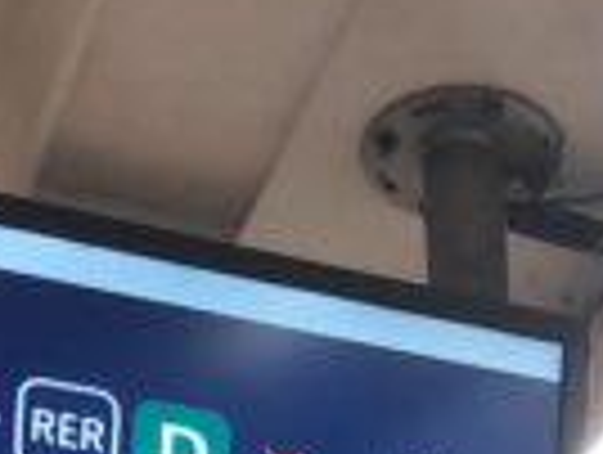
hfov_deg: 15.6
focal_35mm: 125
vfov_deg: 10.4
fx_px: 2181
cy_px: 1045
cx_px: 536
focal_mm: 5.23
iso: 250
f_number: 1.8
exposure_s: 1/100
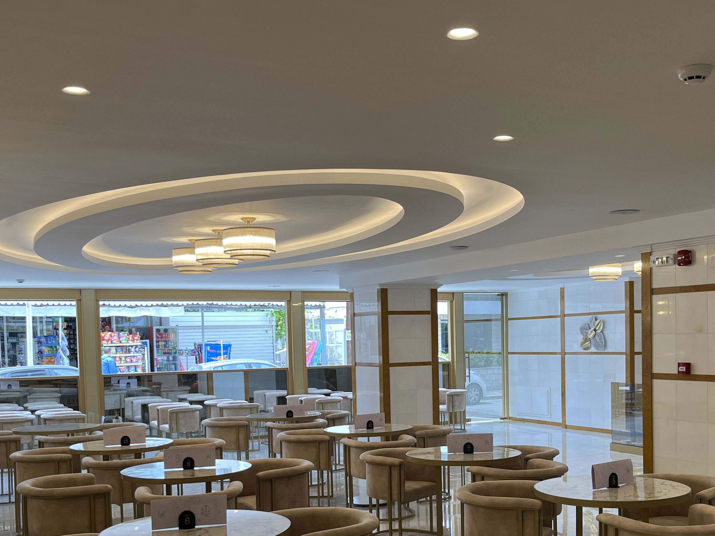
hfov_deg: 44.7
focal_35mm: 42
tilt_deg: -2.9
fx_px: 868
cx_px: 403
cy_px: 377
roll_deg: +1.5
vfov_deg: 33.9
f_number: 1.6
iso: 40
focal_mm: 5.1
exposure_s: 1/182
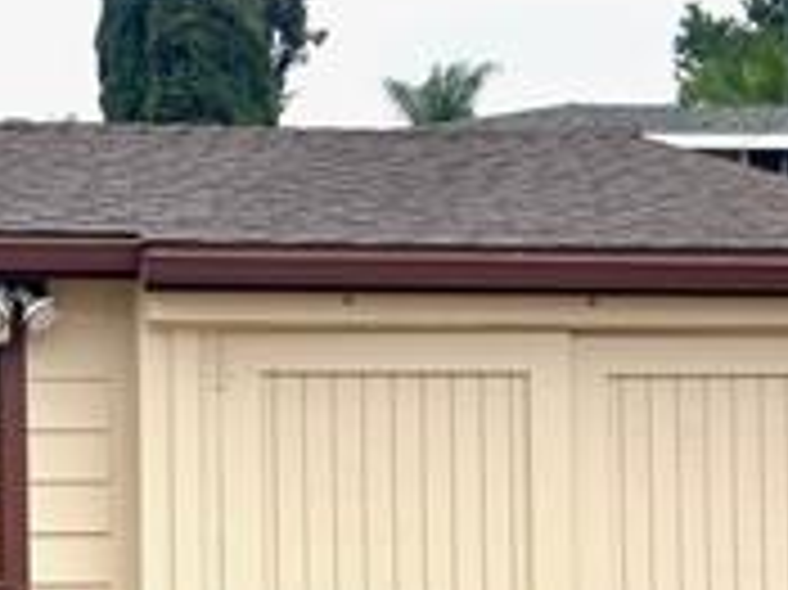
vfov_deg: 21.6
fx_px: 1524
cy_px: 475
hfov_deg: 27.5
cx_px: 23
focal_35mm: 67
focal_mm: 5.7
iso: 50
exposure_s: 1/5319
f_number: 1.5
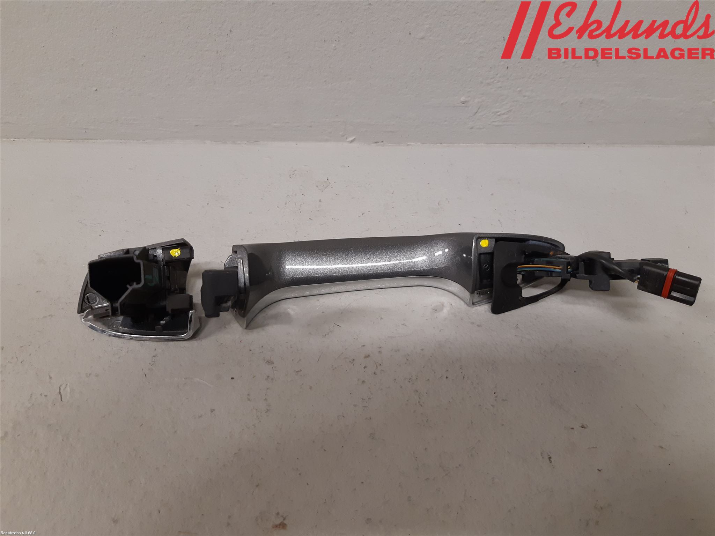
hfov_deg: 67.3
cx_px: 358
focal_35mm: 26
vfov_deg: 53.1
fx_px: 537
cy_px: 268
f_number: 1.7
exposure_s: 1/50
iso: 160
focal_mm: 3.93
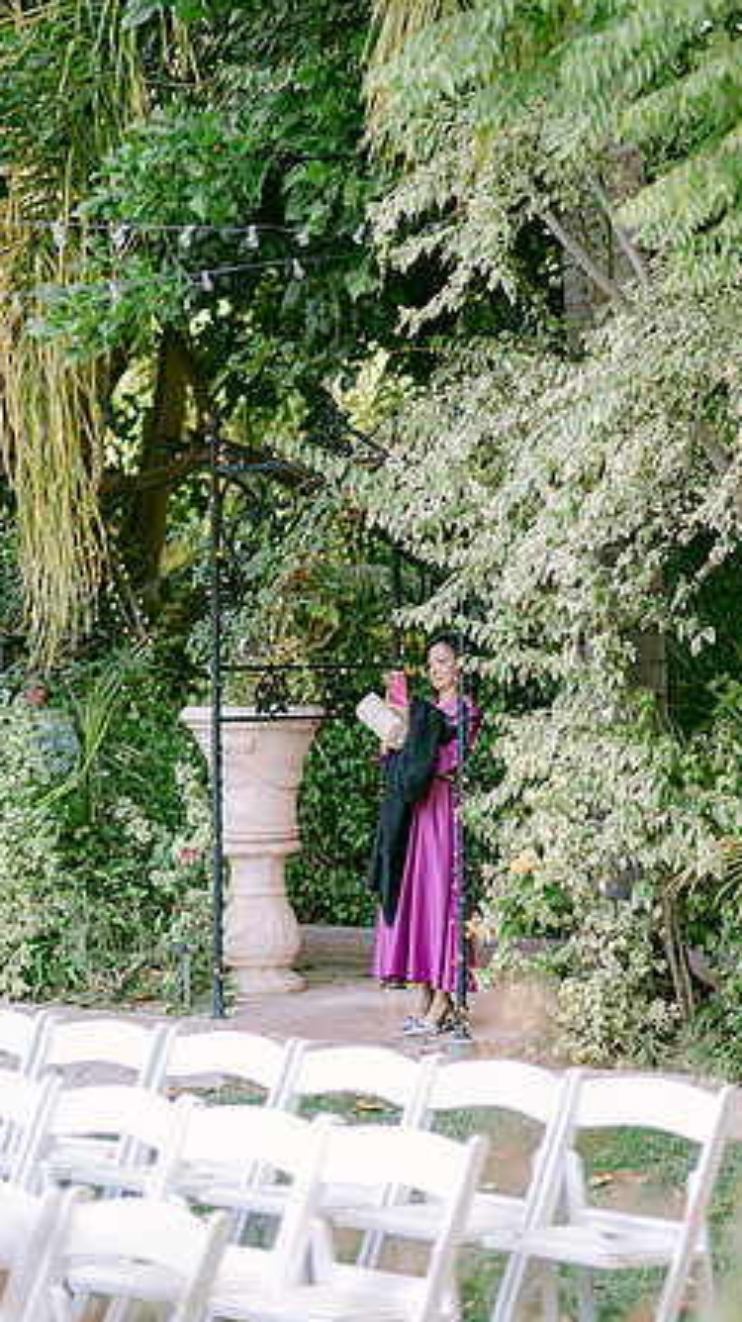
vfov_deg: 23.7
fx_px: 3151
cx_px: 420
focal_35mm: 90
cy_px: 662
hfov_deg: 13.4
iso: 400
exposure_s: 1/320
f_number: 1.8
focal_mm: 85
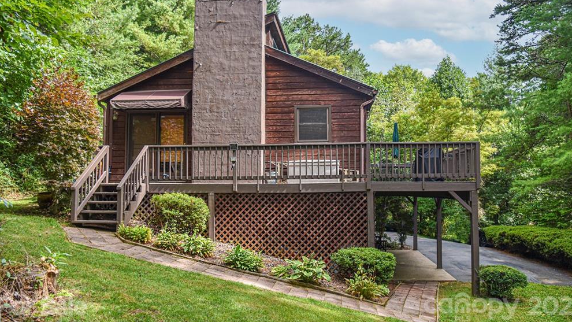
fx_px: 394
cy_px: 135
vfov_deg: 44.2
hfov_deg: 71.9
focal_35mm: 26
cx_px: 290
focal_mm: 24
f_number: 4
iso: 320
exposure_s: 1/400
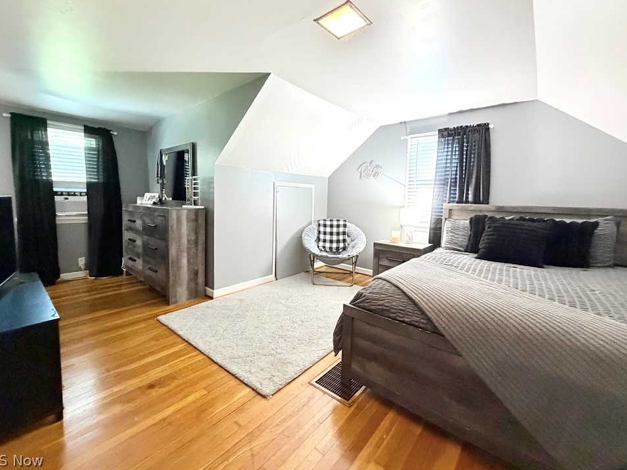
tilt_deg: -3.3
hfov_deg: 98.2
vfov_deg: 81.6
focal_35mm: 15
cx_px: 311
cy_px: 220
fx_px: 272
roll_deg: -1.5
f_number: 2.2
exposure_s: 1/60
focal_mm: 2.22
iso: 640
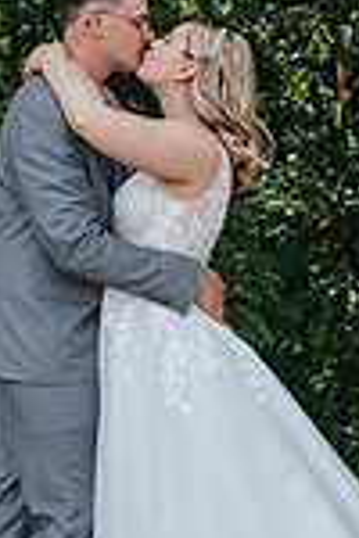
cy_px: 276
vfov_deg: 19.5
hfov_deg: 13.0
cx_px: 302
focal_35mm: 105
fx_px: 1571
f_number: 2.8
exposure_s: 1/500
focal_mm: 35
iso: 100
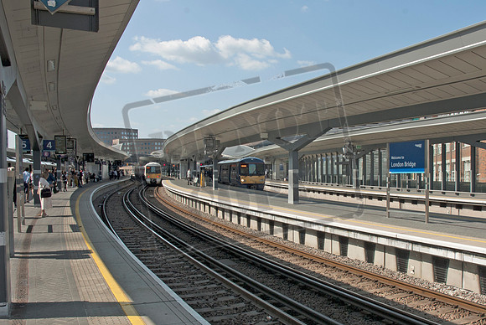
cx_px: 243
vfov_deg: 48.0
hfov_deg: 67.3
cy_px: 162
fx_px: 365
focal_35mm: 27
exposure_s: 1/250
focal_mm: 18
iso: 200
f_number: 8
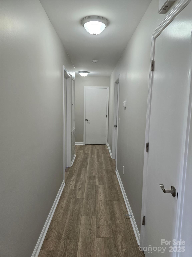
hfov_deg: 58.9
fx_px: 170
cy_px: 128
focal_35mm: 23
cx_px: 96
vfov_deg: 73.9
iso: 200
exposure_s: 1/120
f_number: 1.7
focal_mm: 6.3
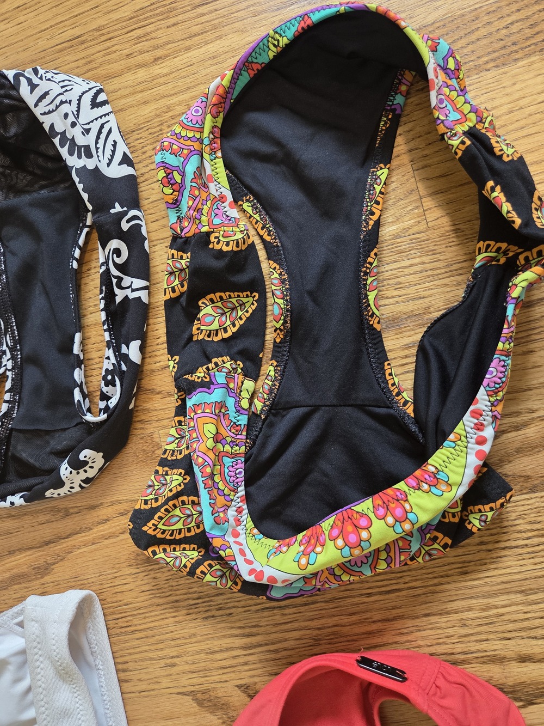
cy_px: 363
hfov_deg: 58.9
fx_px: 482
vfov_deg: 73.9
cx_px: 272
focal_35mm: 23
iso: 200
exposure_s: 1/120
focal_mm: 5.4
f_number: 1.8
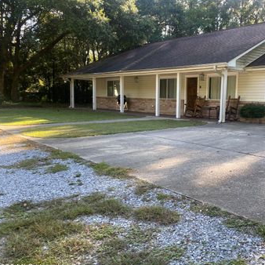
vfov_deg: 48.5
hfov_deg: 47.3
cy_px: 134
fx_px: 294
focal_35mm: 34
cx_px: 185
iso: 32
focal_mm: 4.25
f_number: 1.8
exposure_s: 1/173
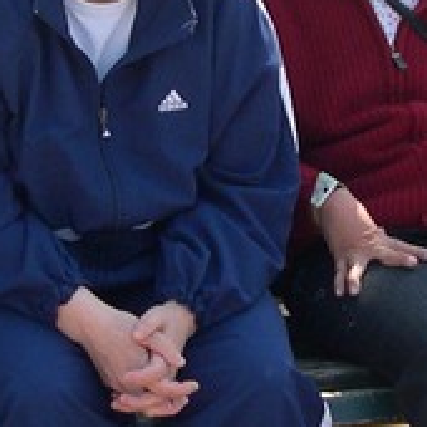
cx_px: 178
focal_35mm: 202
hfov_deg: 8.7
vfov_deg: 8.7
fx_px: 2819
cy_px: 131
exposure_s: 1/424
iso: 100
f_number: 2.8
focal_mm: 8
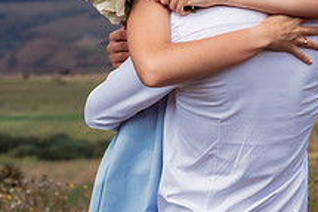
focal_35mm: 181
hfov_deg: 11.1
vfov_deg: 7.6
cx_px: 422
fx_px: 1598
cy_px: 30
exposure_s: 1/800
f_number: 5
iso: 250
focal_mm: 67
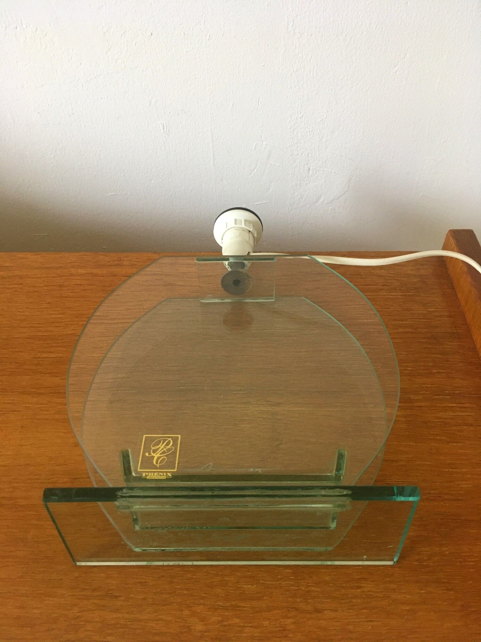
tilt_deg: -46.6
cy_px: 321
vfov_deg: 61.7
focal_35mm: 29
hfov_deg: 48.2
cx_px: 240
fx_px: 537
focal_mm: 4.15
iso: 200
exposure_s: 1/33
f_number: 2.2
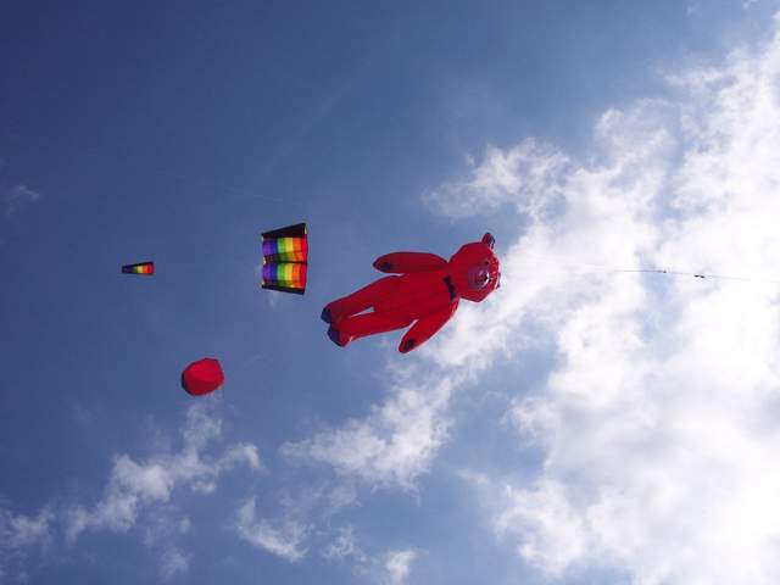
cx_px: 390
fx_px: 856
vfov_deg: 37.7
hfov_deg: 49.0
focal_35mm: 38
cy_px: 292
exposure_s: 1/1000
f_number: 4.8
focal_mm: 8
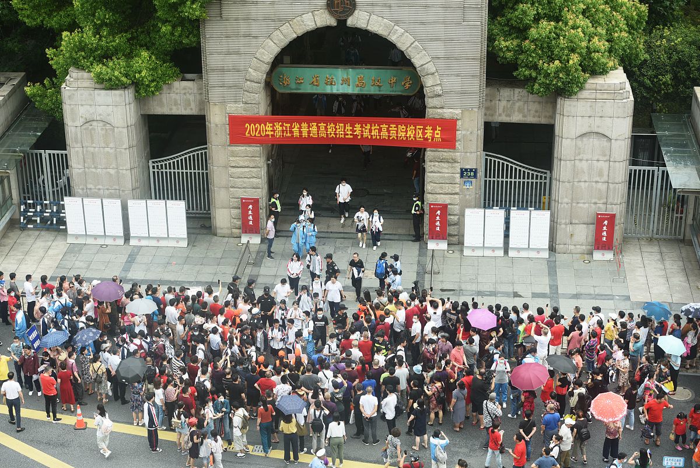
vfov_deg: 19.5
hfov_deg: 28.8
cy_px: 234
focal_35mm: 70
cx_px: 350
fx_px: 1362
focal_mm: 70
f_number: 5.6
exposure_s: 1/200
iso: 64
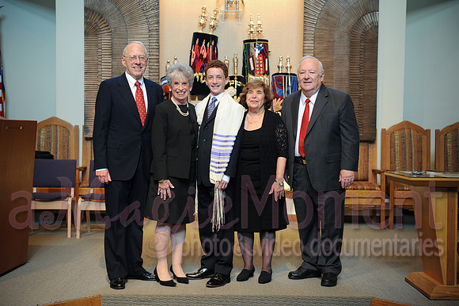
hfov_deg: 35.7
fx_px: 714
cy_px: 153
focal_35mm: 56
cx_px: 230
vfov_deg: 24.2
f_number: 3.5
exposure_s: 1/50
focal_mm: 56
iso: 500
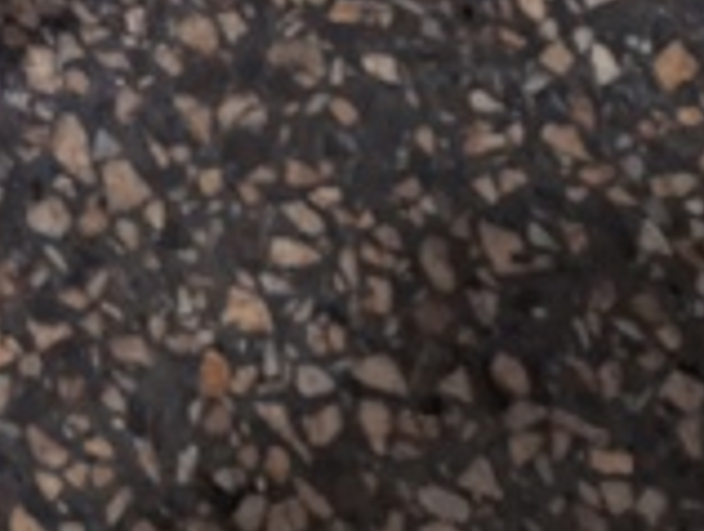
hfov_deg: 15.9
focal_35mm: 105
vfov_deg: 12.5
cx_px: -557
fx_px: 2139
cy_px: -524
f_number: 1.8
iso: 400
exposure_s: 1/33
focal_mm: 3.98
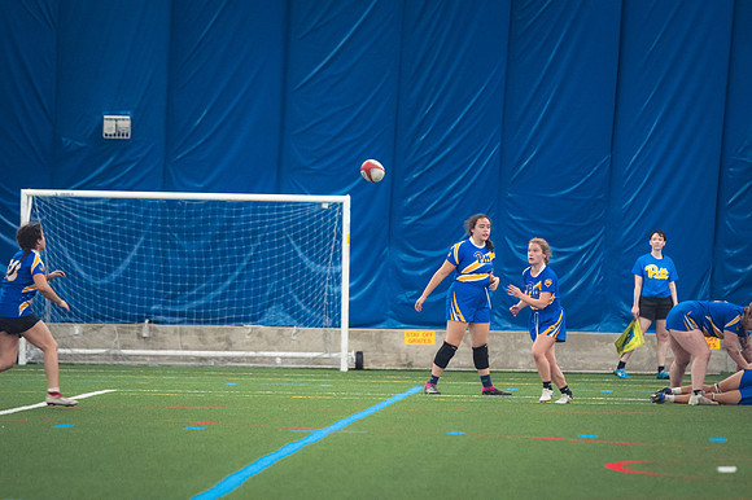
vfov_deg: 4.6
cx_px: 376
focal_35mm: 300
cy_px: 250
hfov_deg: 6.9
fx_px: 6263
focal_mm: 200
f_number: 2.8
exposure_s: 1/320
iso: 4500
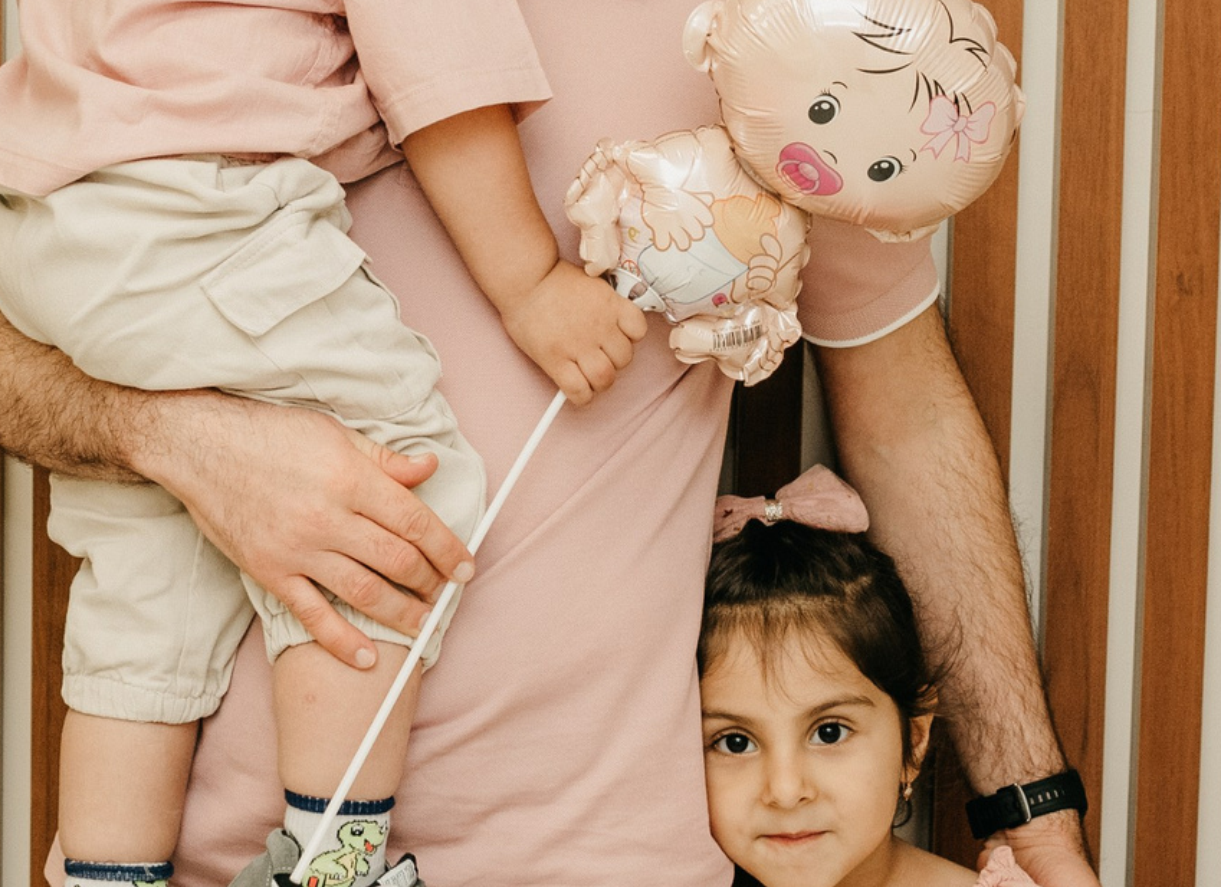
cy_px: 37
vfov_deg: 12.4
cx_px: 351
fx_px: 4046
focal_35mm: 116
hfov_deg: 17.1
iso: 400
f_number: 4
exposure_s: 1/160
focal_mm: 35
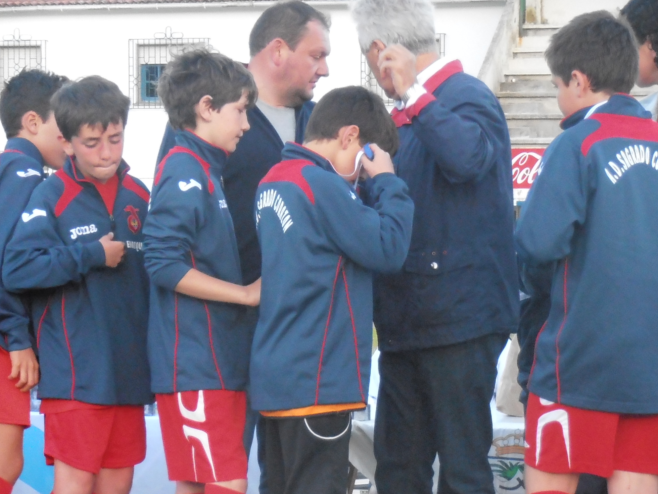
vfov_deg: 8.7
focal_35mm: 171
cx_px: 329
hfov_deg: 11.6
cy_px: 253
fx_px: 3250
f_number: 5.9
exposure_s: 1/200
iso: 1000
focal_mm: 29.44
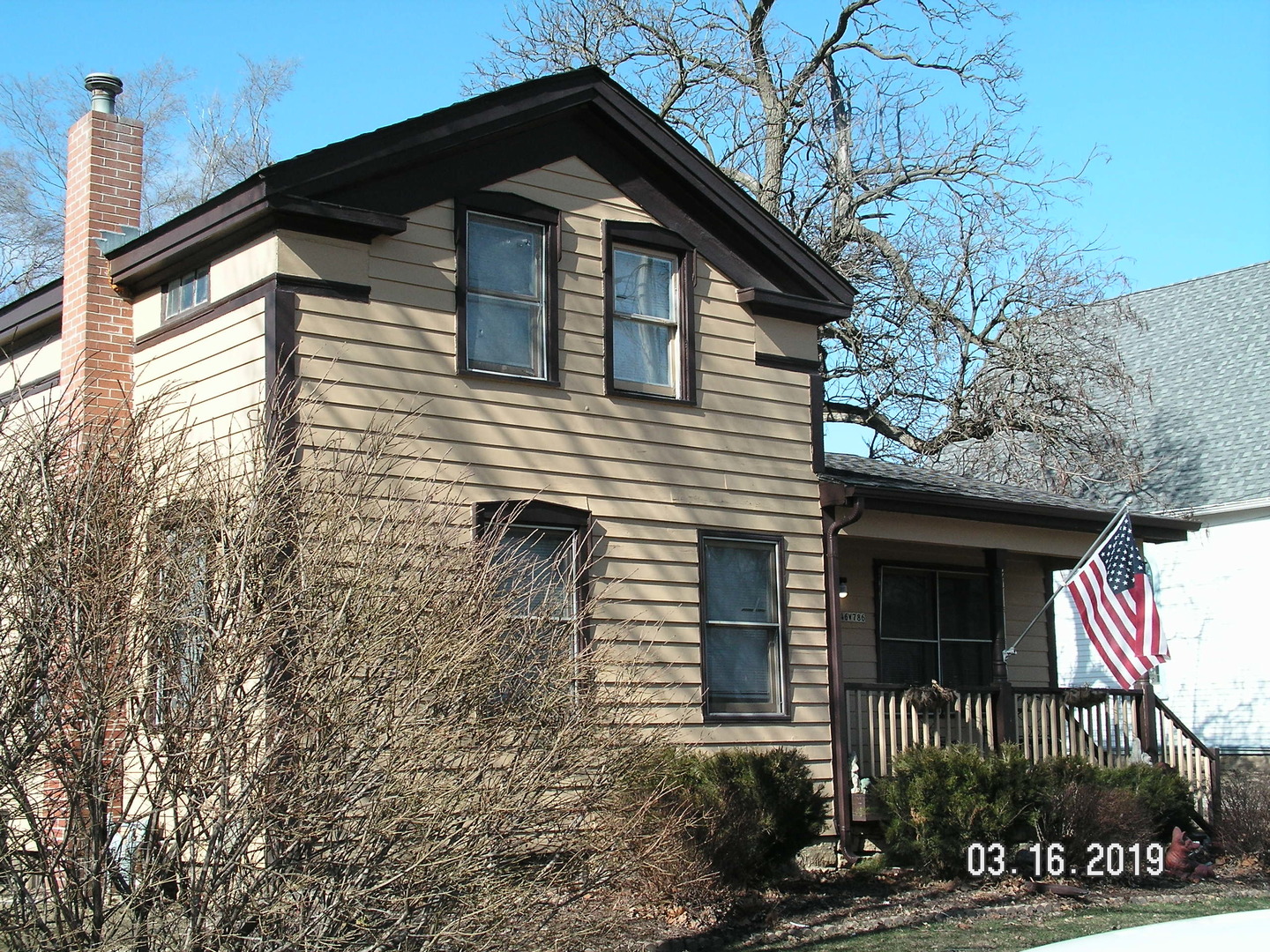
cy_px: 476
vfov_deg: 31.5
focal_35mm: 46
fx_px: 1688
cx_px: 635
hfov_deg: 41.2
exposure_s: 1/250
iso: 50
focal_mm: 7.8
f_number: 4.8
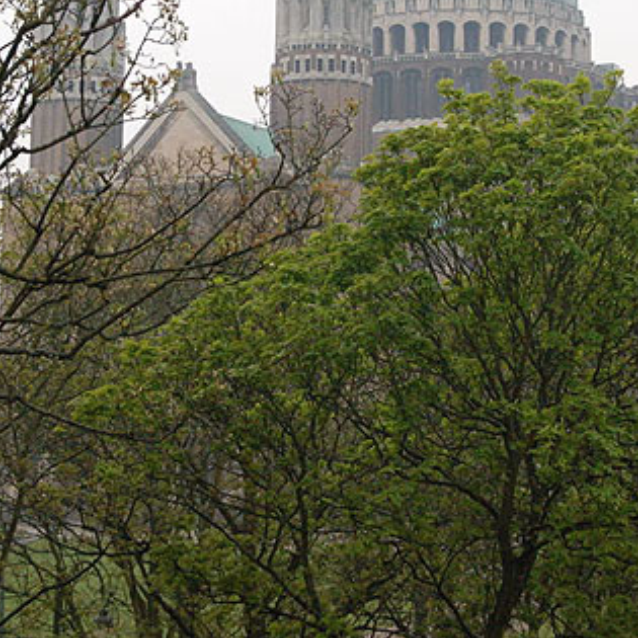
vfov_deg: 15.9
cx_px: 298
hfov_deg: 16.0
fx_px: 2273
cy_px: 137
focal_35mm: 109
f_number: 7.1
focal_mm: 46
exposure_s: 1/200
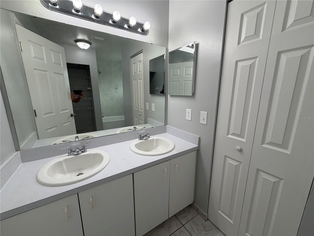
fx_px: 127
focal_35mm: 14
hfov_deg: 102.1
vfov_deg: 85.7
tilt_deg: -11.4
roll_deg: +0.8
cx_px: 157
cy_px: 118
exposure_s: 1/120
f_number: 2.2
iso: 80
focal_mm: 2.22
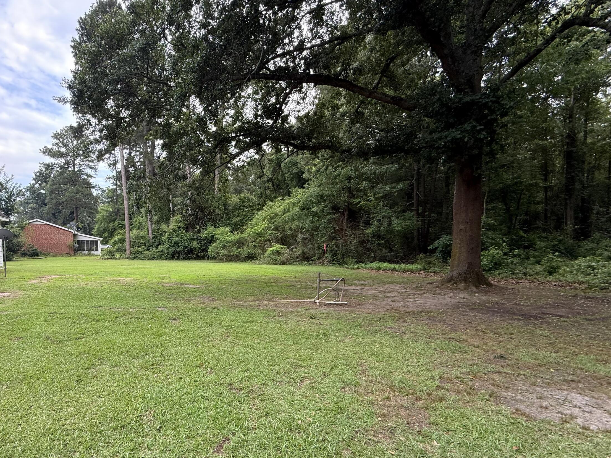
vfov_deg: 68.1
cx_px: 198
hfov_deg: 81.5
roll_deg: +0.0
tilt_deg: -3.1
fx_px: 335
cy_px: 270
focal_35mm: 19
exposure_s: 1/107
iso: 64
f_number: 2.2
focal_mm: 2.22
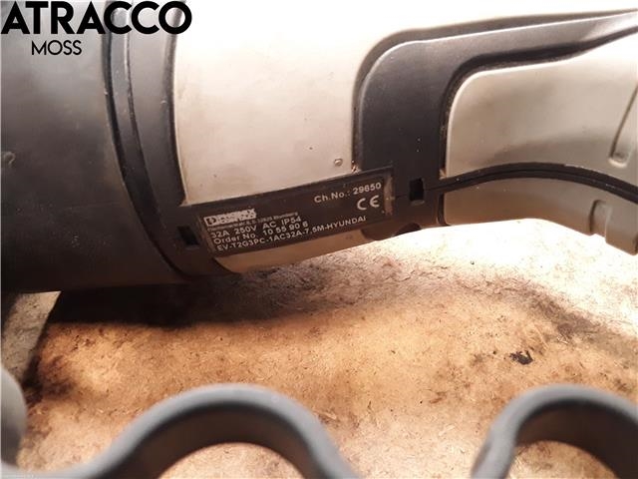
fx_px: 516
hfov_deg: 63.4
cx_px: 319
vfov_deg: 49.7
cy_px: 240
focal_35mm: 28
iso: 200
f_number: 1.9
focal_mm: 2.91
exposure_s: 1/33
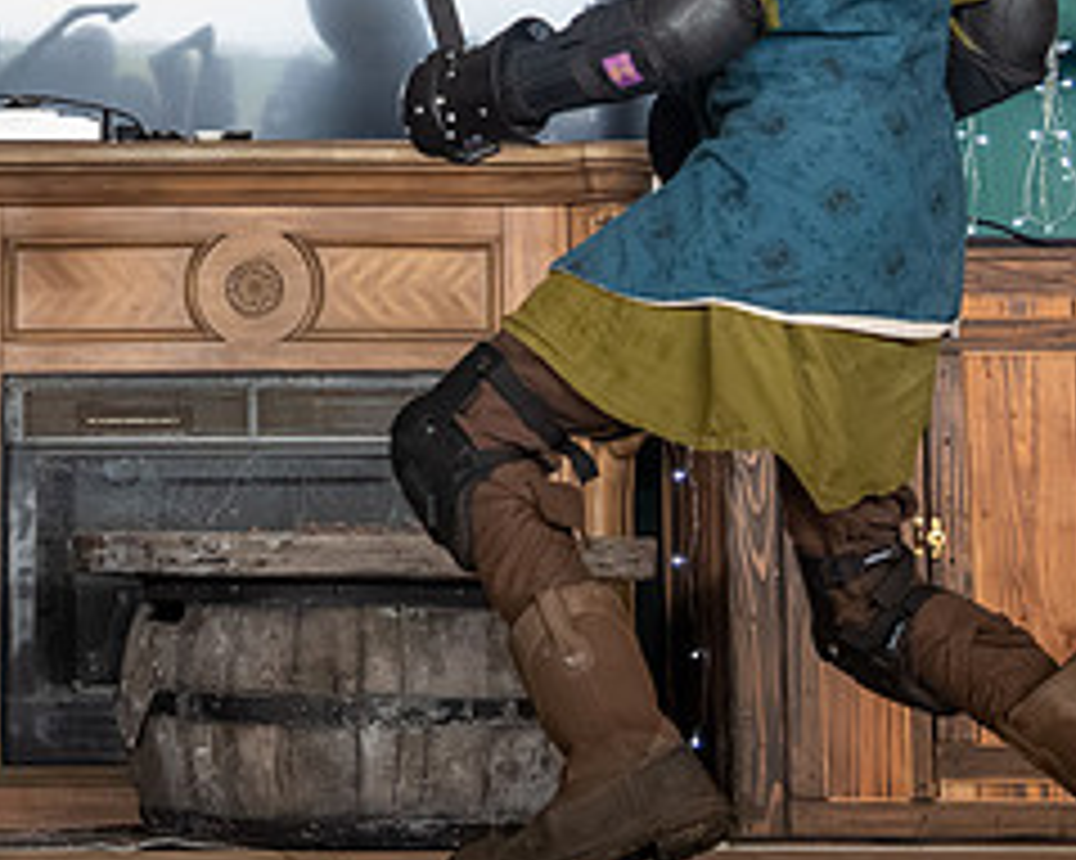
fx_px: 4679
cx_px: 223
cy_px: 19
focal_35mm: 147
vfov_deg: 10.4
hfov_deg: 13.1
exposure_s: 1/320
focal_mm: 46
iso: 8000
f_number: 5.6
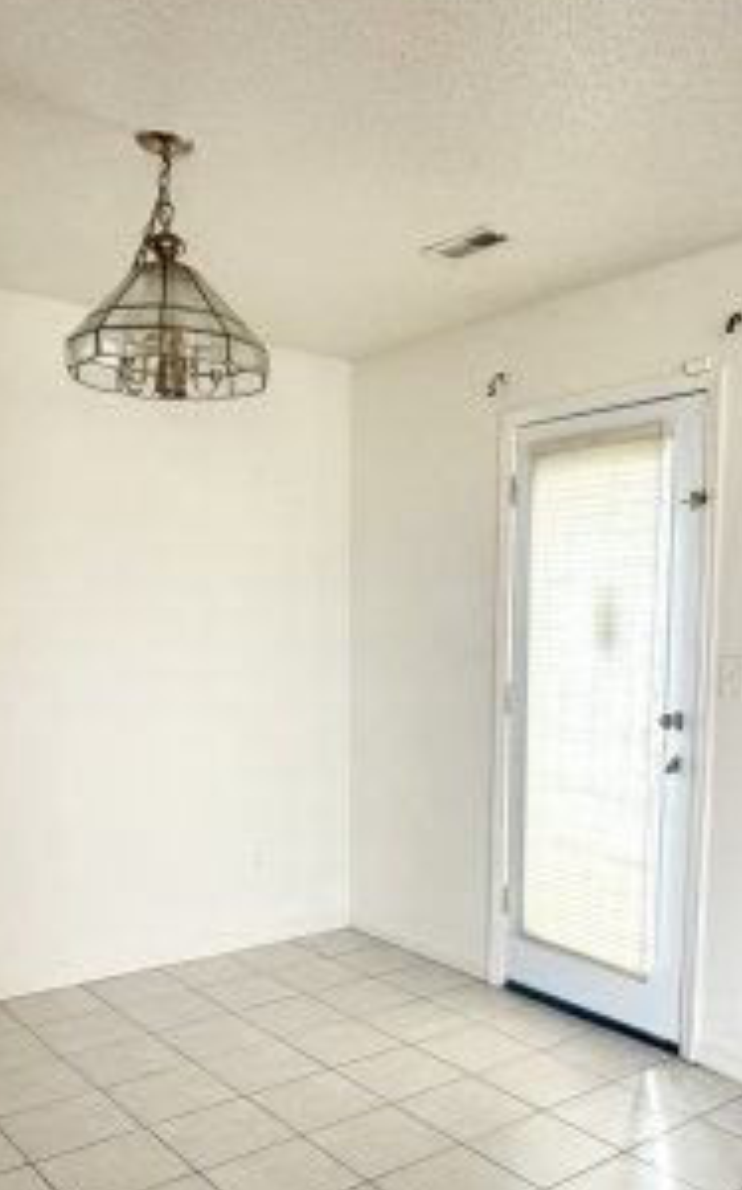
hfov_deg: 38.1
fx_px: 1070
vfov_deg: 57.5
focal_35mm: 33
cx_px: 454
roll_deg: -0.2
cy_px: 742
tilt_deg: -6.6
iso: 250
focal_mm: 2.22
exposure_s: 1/121
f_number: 2.2
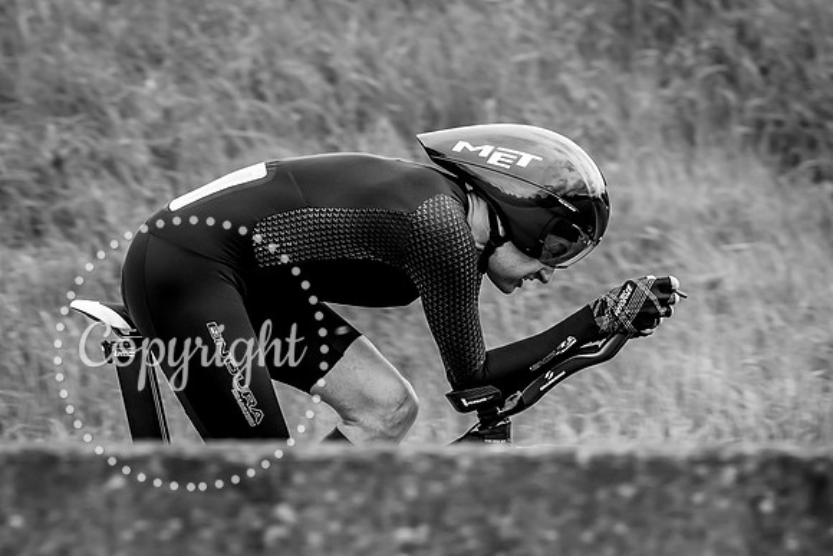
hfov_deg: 3.4
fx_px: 13893
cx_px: 292
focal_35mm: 600
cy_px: 242
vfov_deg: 2.3
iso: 250
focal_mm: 200
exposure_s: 1/800
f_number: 4
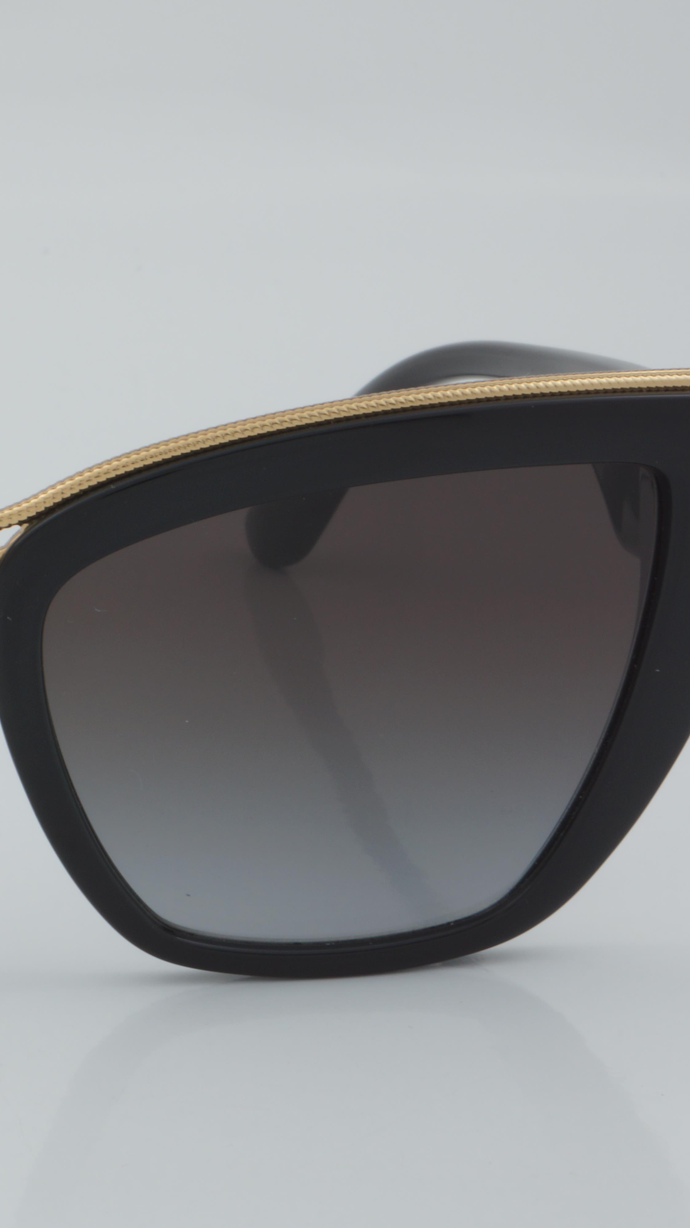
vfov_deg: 16.5
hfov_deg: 9.2
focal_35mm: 130
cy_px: 614
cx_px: -113
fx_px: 4222
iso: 100
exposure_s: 1/4
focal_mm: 55
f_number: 32
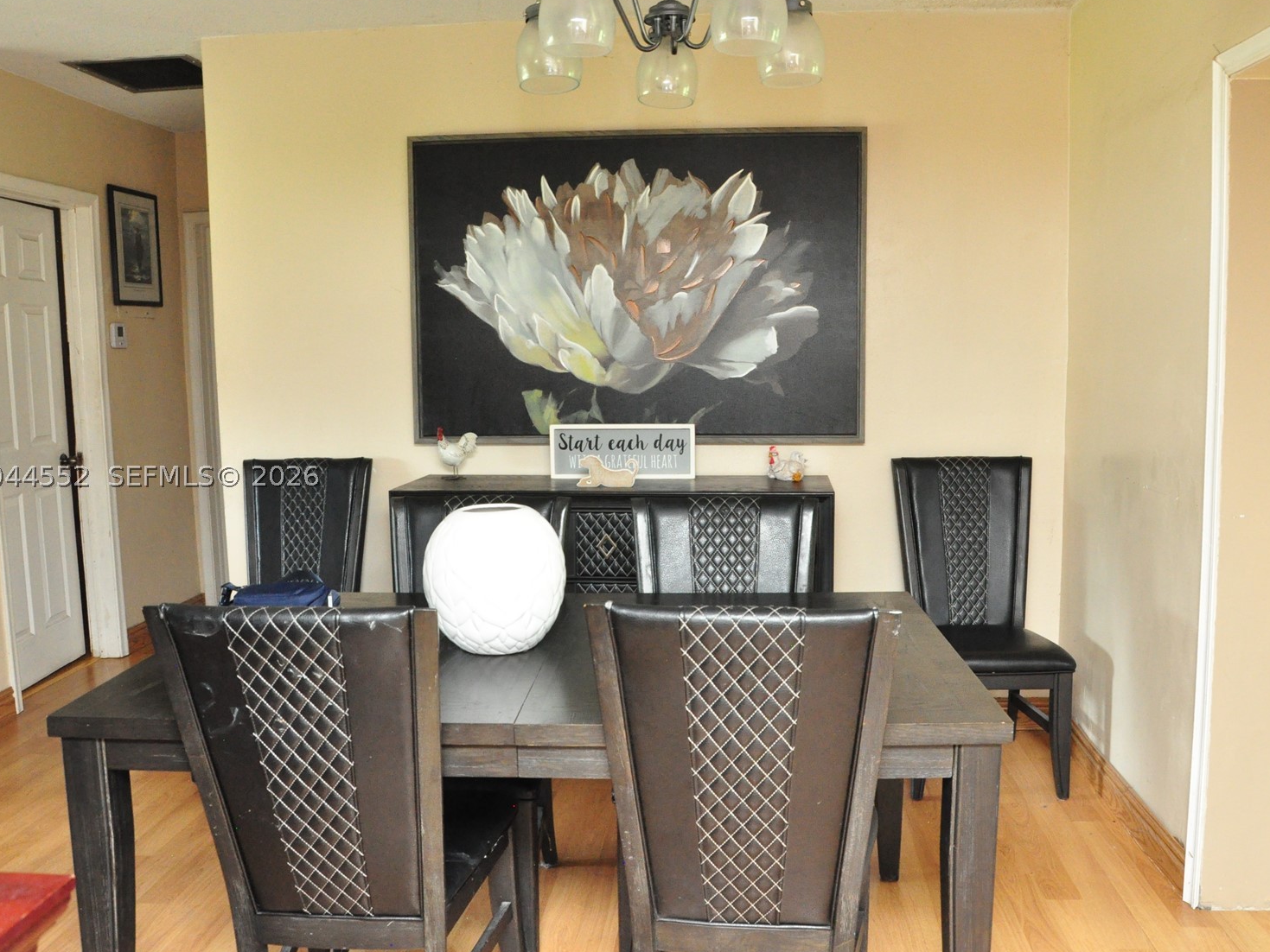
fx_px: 1101
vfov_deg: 46.8
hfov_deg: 59.9
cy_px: 475
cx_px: 661
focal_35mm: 30
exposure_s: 1/60
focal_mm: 18
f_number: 7.1
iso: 2500
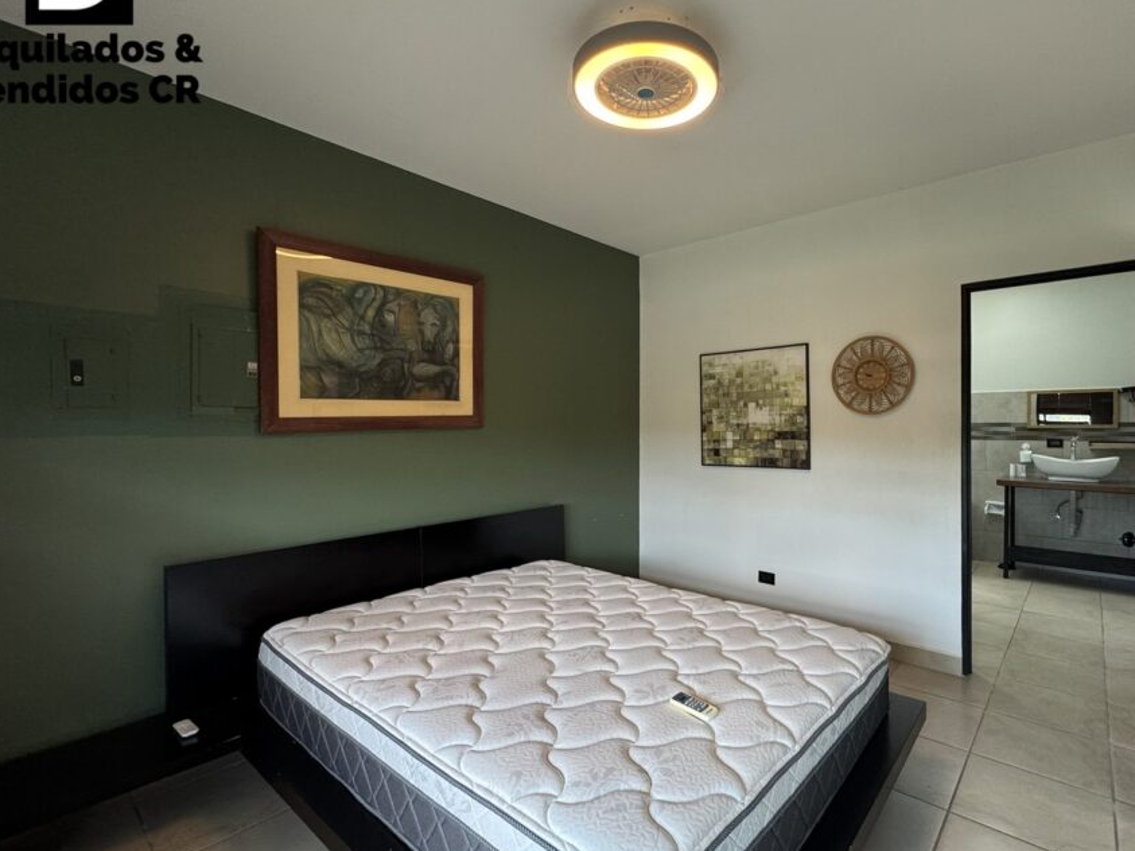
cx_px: 640
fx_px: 557
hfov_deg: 90.6
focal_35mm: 17
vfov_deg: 74.7
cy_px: 426
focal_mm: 2.22
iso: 200
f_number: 2.2
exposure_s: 1/99
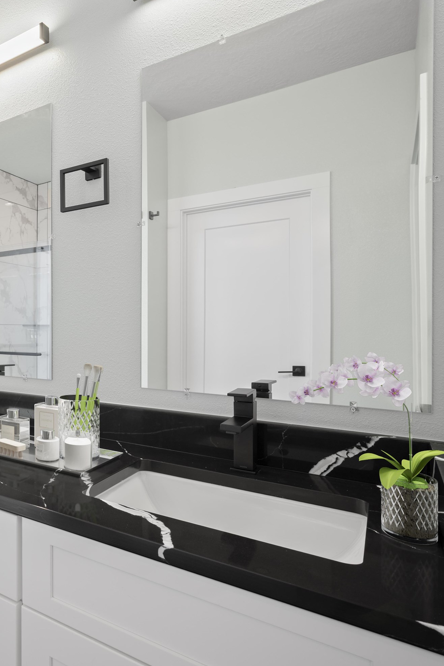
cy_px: 327
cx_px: -1
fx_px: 462
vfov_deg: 71.5
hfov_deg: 43.8
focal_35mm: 25
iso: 100
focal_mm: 16
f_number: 8
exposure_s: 1
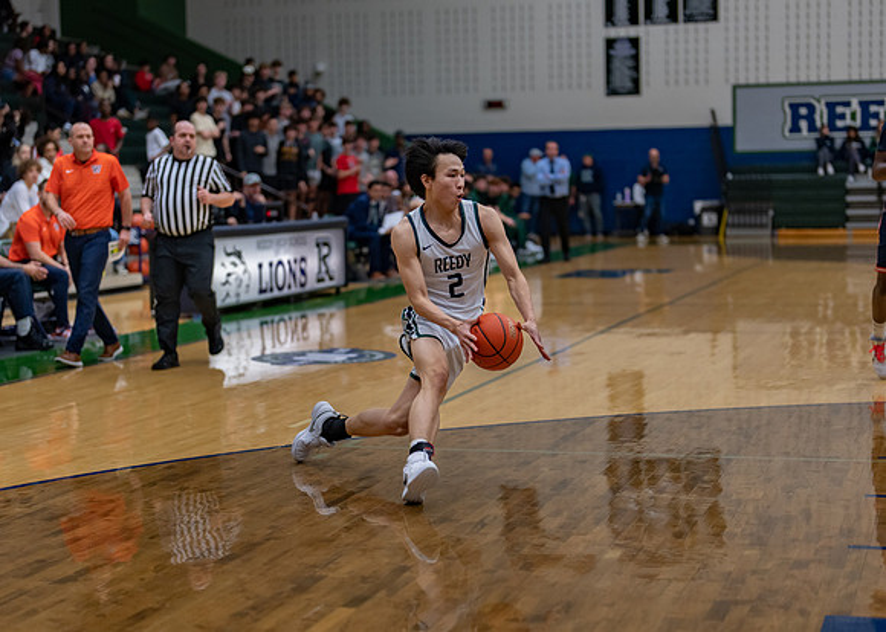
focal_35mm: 70
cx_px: 455
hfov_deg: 28.1
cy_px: 347
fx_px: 1772
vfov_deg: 20.2
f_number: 1.2
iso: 500
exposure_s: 1/1000
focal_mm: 50
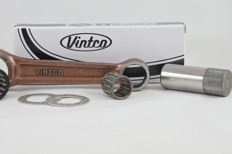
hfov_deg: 26.3
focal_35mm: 77
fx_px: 496
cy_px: 63
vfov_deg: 17.7
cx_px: 97
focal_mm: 21
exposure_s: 1/125
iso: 500
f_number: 4.8
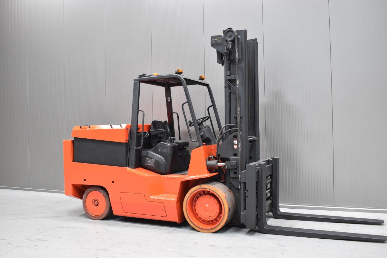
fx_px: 371
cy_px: 129
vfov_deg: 38.4
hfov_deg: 55.1
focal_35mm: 34
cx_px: 194
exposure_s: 1/25
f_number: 5
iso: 1250
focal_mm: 23
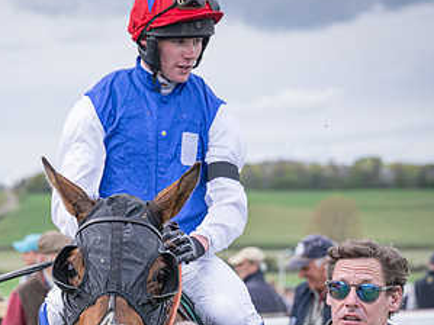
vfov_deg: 9.7
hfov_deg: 13.0
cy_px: 318
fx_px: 1905
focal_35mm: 152
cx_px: 117
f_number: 4
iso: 200
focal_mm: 70
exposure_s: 1/800
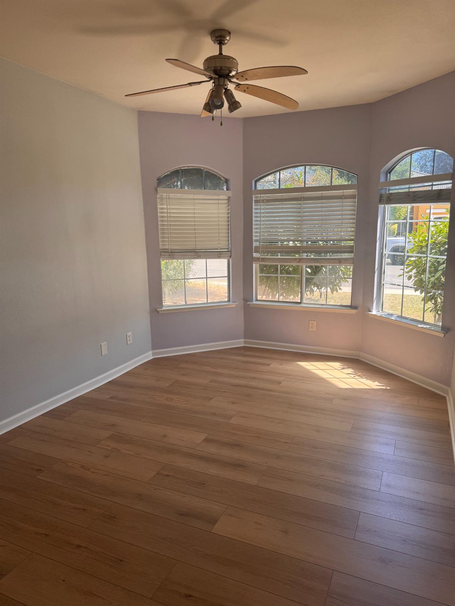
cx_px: 228
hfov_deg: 56.8
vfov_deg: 71.6
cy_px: 303
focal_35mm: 24
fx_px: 420
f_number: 1.78
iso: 80
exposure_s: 1/234
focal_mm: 6.76
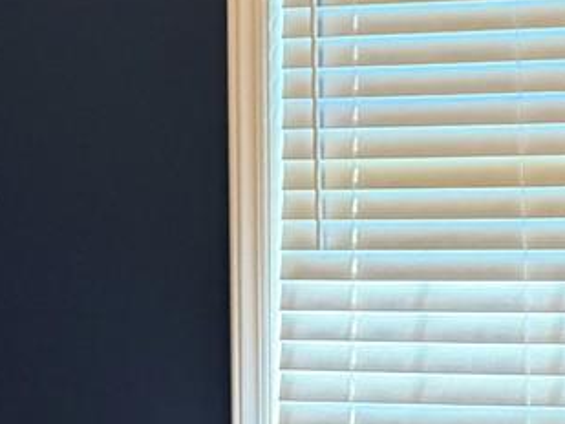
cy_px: 250
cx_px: 574
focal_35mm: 159
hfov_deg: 12.3
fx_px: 2596
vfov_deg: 9.3
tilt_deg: -2.3
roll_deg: +0.9
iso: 320
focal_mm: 6.76
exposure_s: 1/60
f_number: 1.78
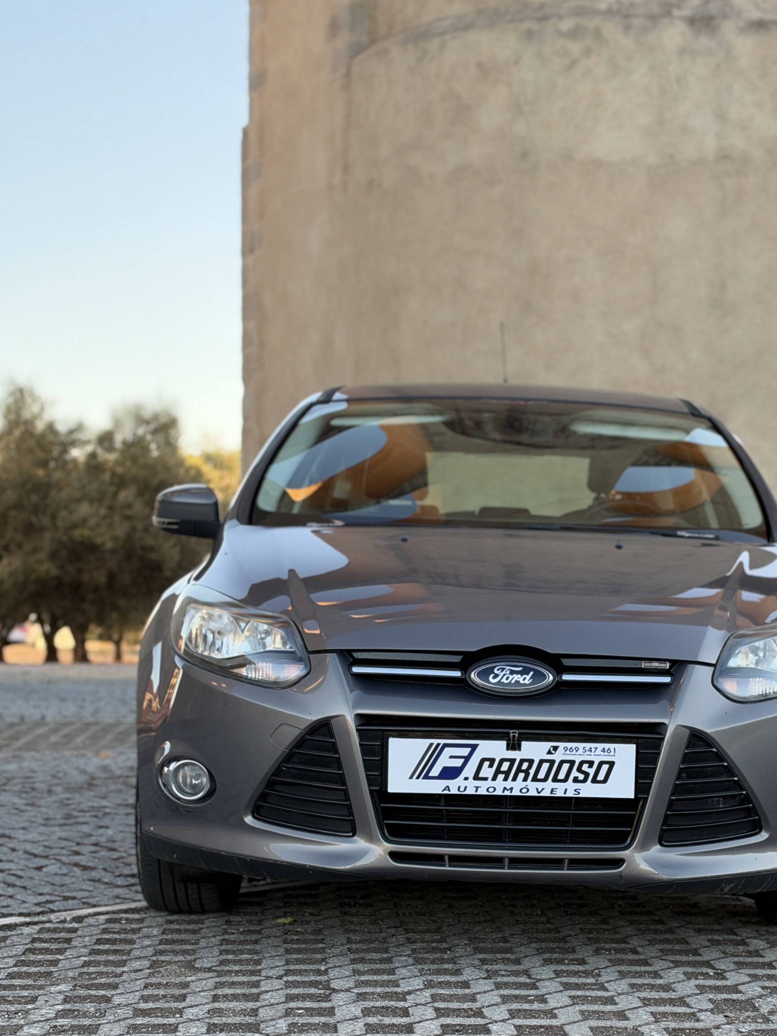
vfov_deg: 27.9
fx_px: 2065
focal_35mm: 69
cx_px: 503
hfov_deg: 21.2
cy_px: 718
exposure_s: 1/296
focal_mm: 6.93
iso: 80
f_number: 1.8
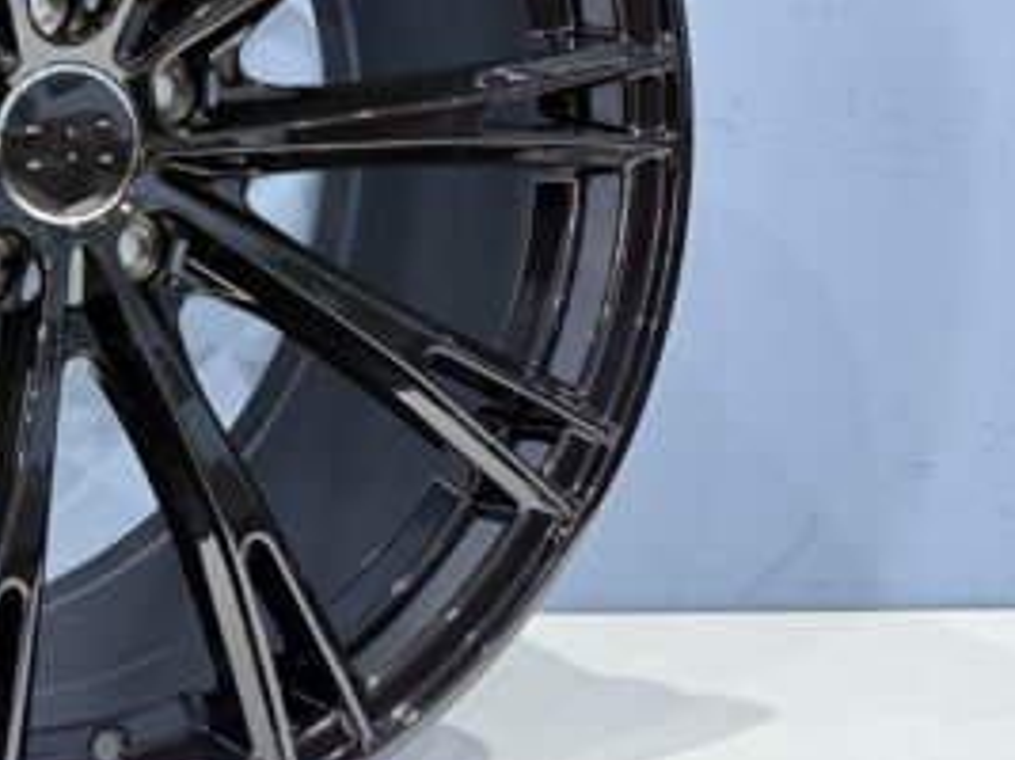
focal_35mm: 54
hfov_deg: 33.1
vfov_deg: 26.5
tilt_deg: +0.0
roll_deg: +1.3
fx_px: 1583
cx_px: 42
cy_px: 152
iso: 1000
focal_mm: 6.76
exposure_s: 1/25
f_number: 1.78
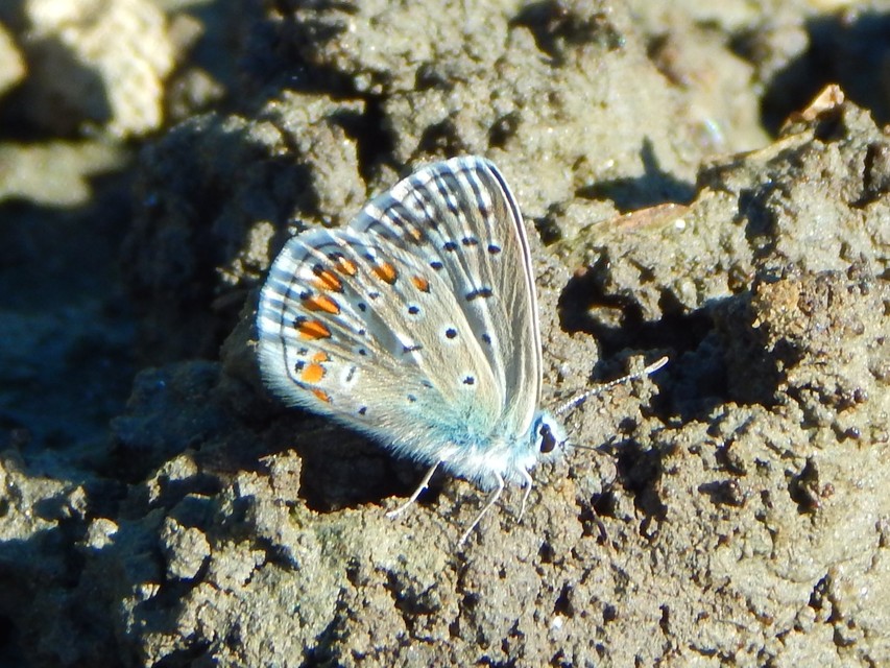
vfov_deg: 5.3
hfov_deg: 7.1
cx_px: 445
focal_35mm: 279
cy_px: 334
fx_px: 7174
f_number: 5.7
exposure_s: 1/200
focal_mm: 50.1
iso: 125
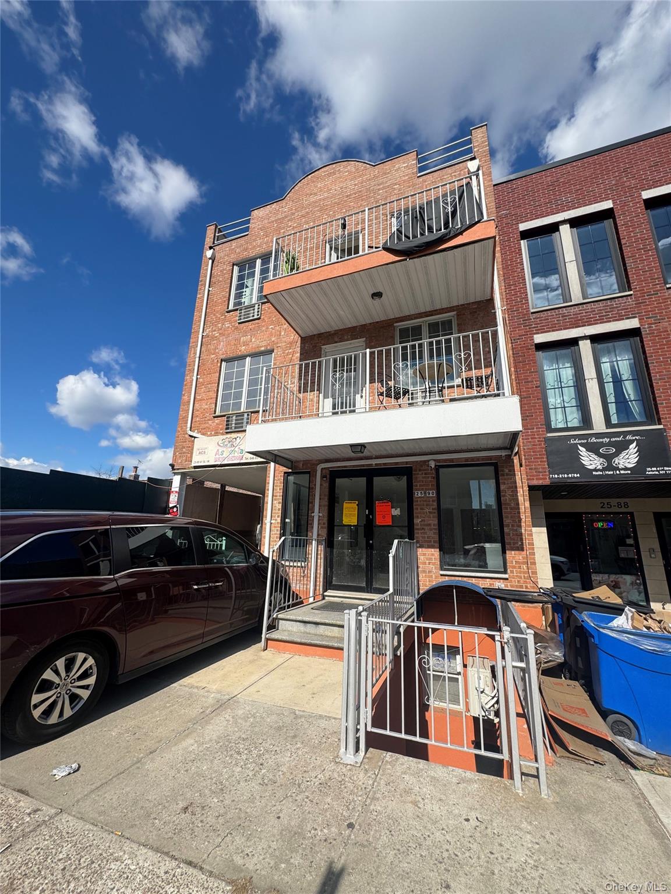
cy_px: 447
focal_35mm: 14
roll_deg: -1.6
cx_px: 336
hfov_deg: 85.7
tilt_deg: +14.2
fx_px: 362
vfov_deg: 102.1
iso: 50
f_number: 2.2
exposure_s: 1/1536
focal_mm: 2.22
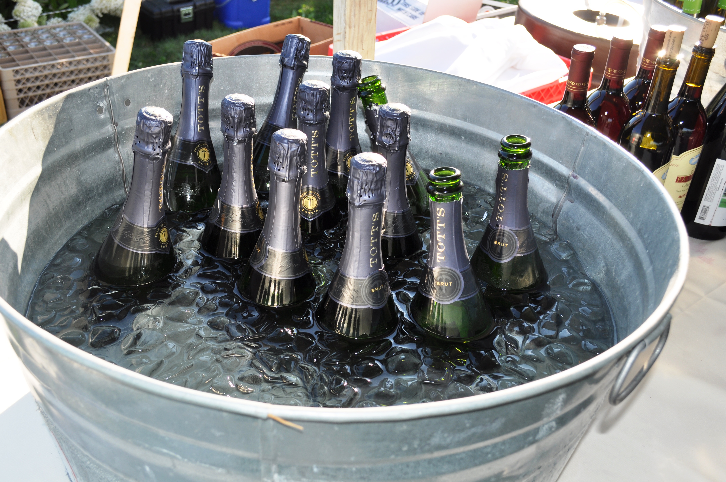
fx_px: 725
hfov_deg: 53.2
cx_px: 363
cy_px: 241
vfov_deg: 36.8
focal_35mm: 36
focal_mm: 24
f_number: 5.6
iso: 200
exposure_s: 1/200
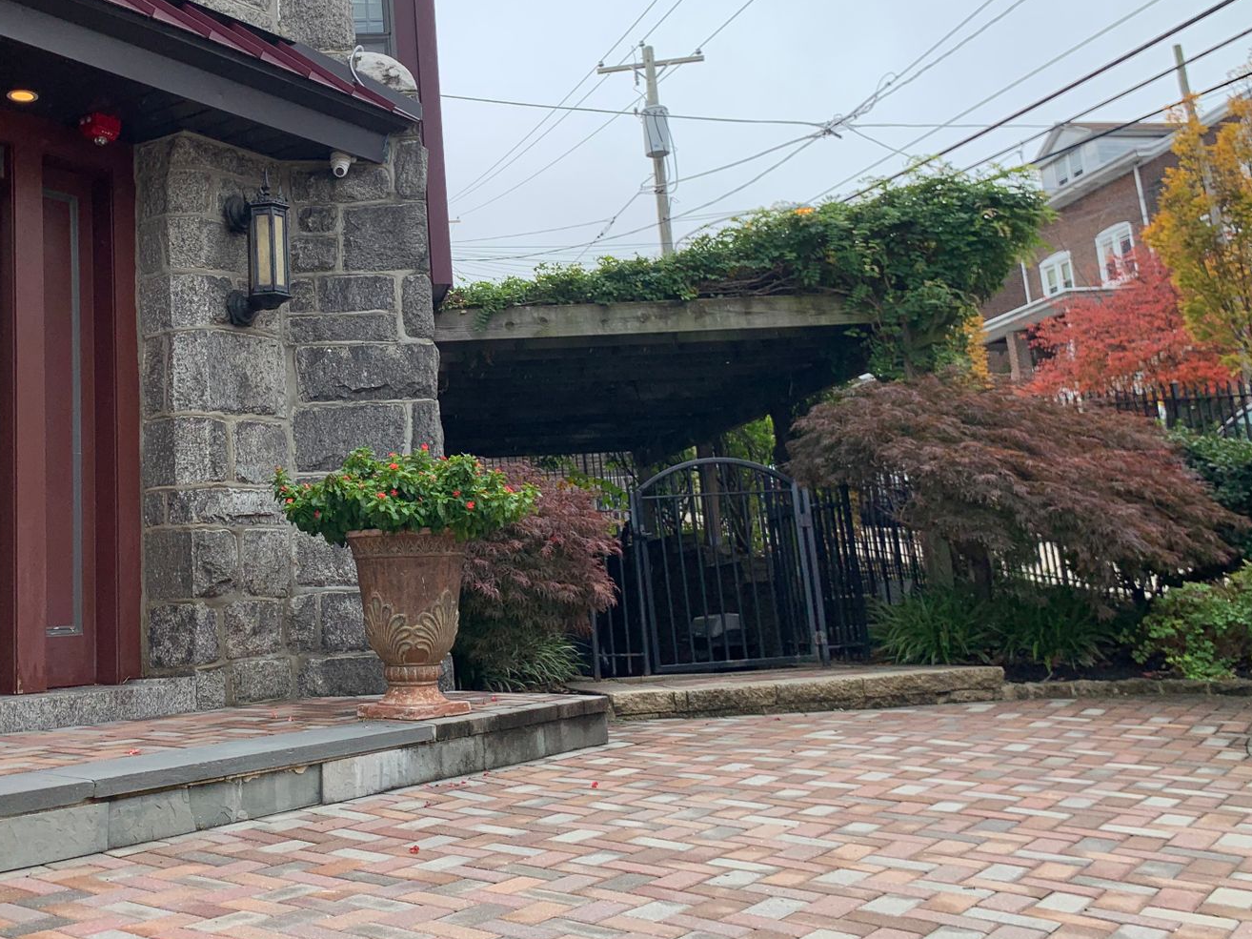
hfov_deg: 48.1
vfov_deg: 37.4
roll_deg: +3.9
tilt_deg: +12.1
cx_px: 404
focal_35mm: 38
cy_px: 339
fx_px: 1374
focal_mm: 4.25
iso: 25
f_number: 1.8
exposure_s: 1/534
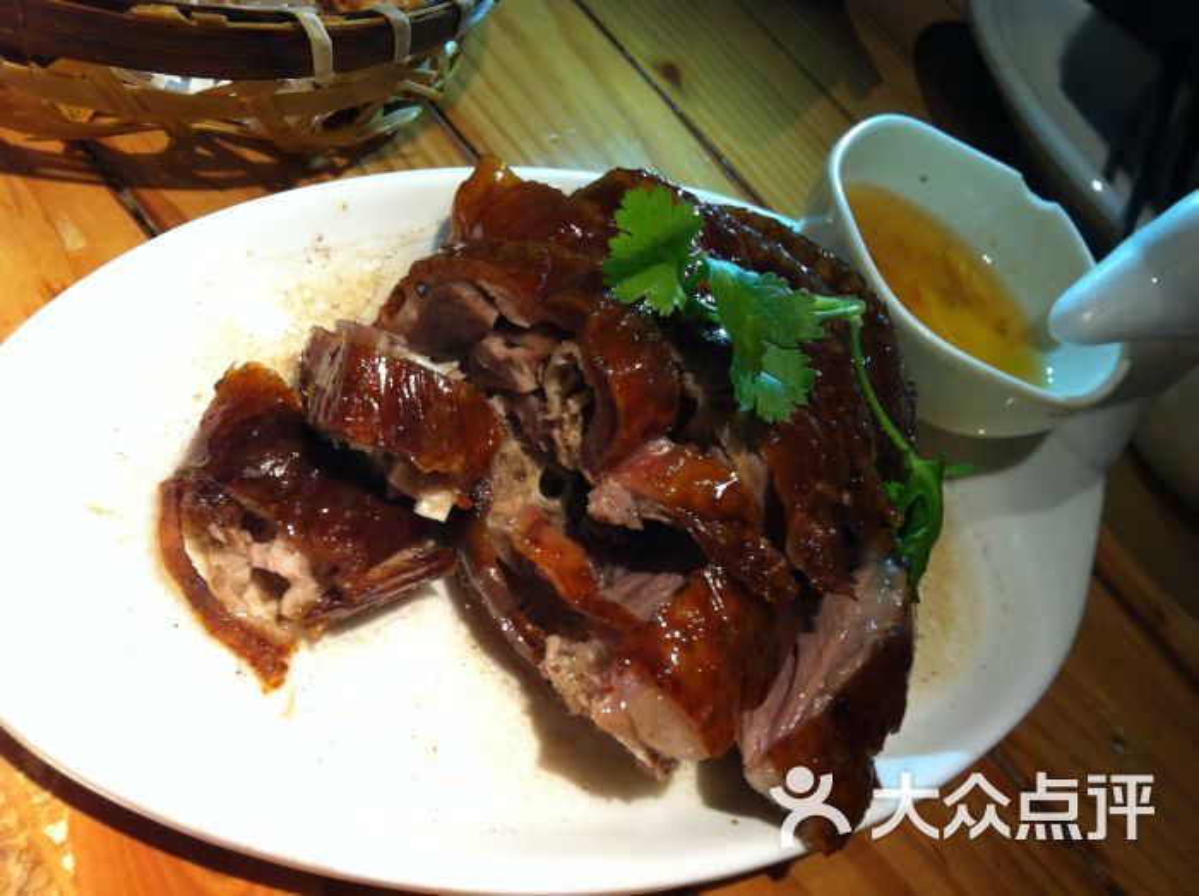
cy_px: 448
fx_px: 1211
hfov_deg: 52.7
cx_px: 600
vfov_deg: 40.6
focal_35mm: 35
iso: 80
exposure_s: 1/24
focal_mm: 3.85
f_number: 2.8
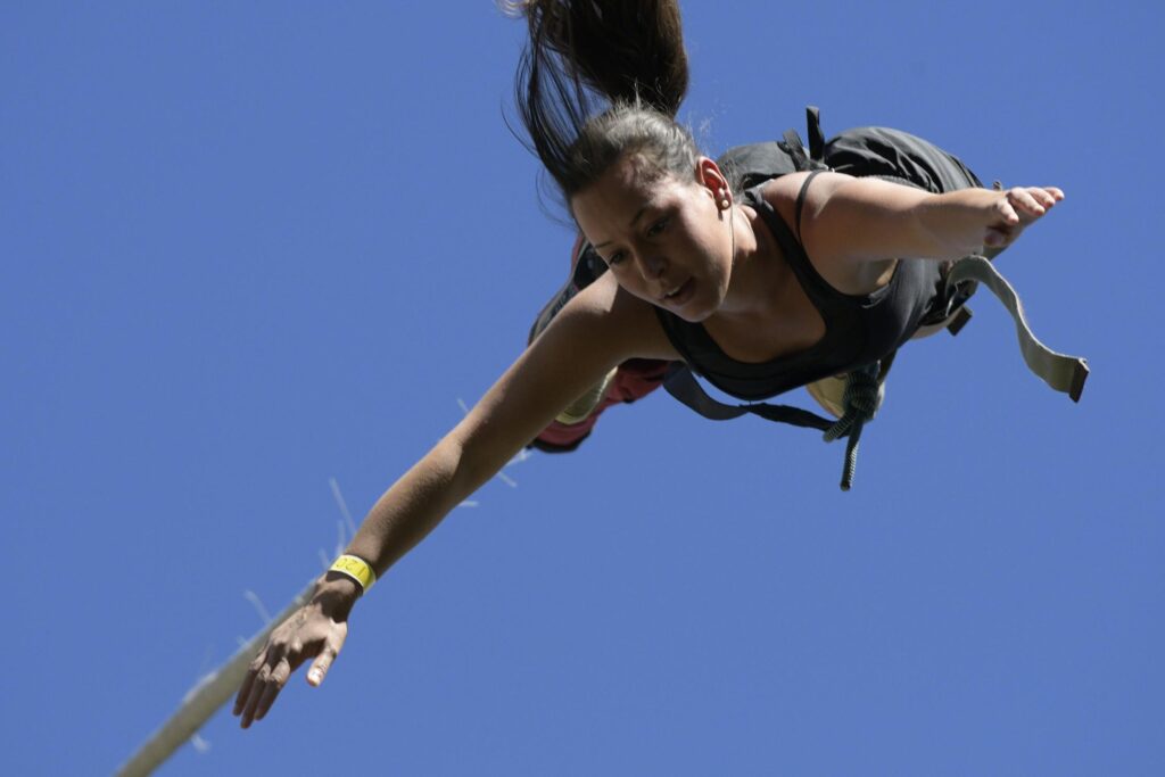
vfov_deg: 2.0
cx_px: 582
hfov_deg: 3.0
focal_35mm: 690
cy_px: 388
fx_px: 22331
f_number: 8
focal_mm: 460
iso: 1100
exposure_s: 1/1250
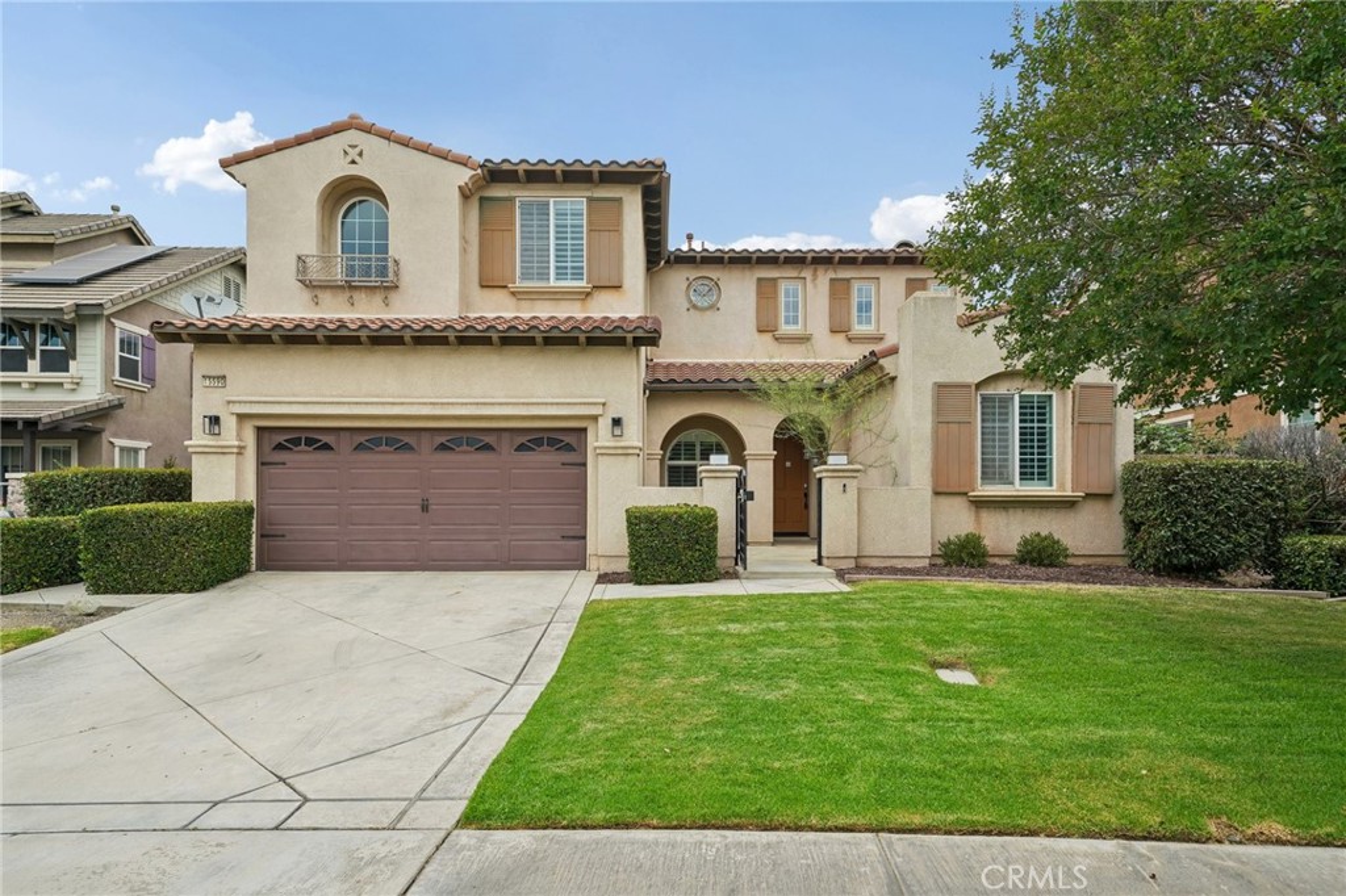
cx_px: 673
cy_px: 448
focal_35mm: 19
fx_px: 710
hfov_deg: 86.9
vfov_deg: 64.5
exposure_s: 1/125
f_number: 8
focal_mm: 19
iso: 100
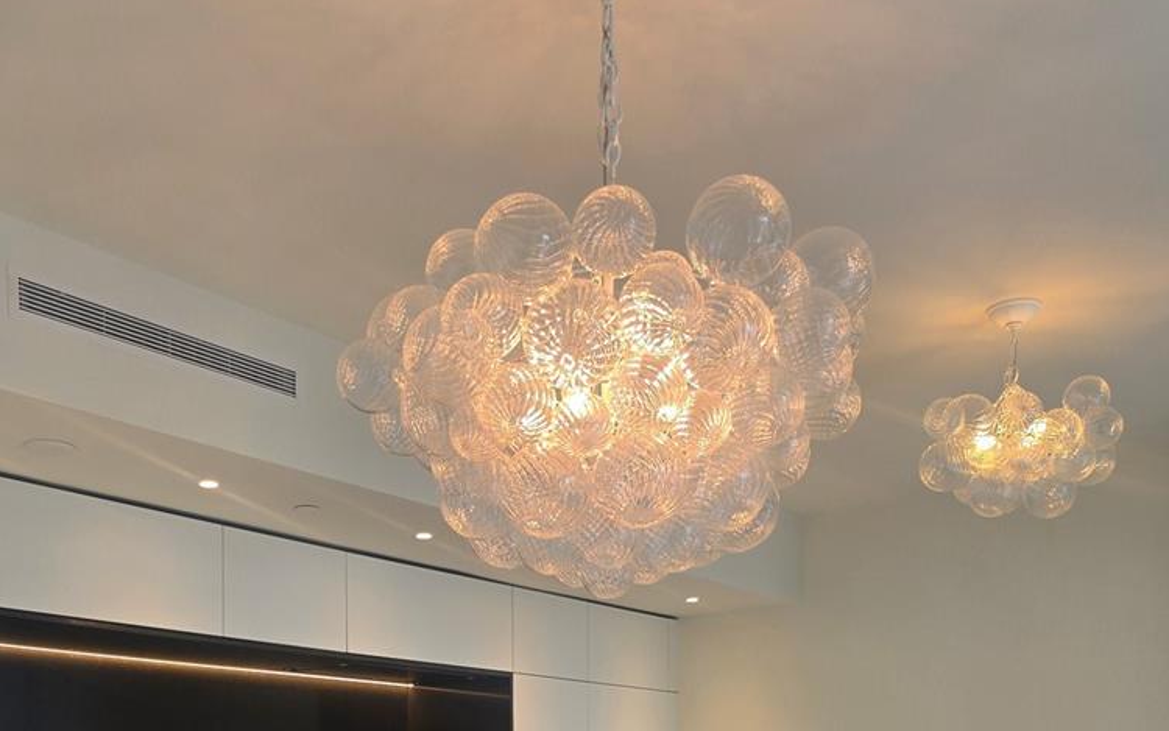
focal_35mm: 39
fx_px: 1243
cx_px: 500
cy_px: 770
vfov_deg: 30.0
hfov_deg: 50.2
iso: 25
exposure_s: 1/120
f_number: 1.7
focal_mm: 6.3
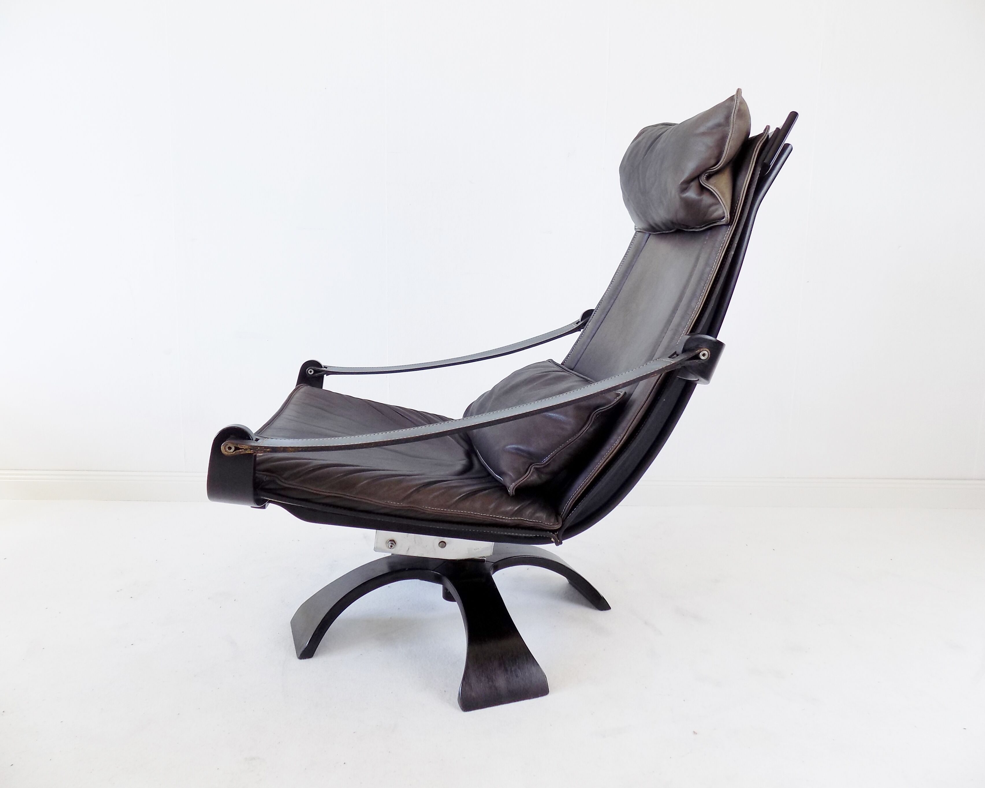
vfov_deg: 58.8
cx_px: 490
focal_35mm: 24
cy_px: 394
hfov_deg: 70.3
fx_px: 700
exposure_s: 1/30
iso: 80
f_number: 3.1
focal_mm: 4
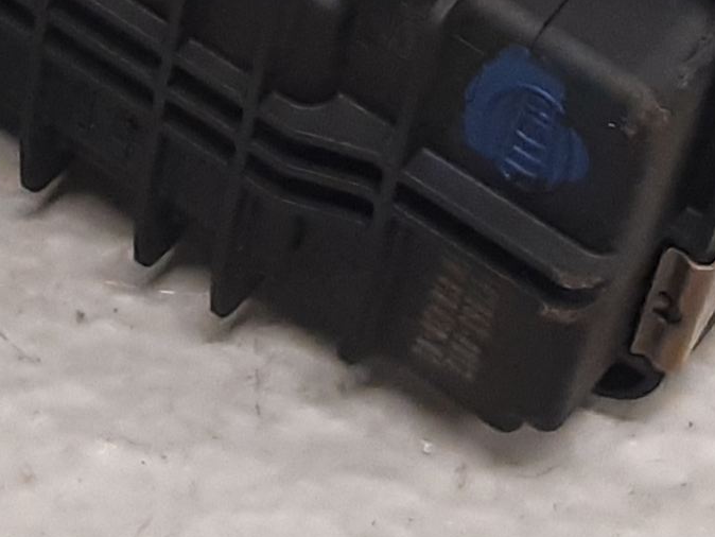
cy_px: -247
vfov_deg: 17.0
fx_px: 1632
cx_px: 170
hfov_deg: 24.4
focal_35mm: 79
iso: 160
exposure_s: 1/50
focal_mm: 3.93
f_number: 1.7
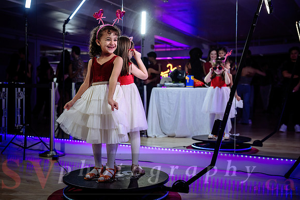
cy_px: 93
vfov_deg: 30.2
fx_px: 371
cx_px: 139
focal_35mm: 44
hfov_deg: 44.0
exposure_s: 1/200
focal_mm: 41
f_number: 2.8
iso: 1000
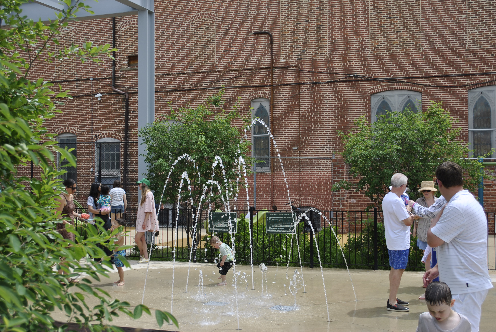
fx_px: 662
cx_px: 248
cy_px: 166
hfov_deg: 41.1
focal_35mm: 48
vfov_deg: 28.2
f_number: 5
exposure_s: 1/500
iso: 100
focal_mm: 32
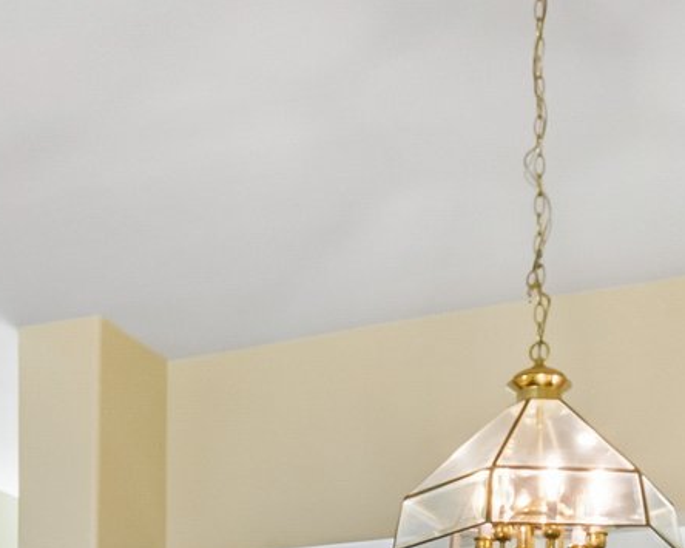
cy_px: 830
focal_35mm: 65
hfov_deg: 29.1
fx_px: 1317
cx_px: 398
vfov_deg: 20.1
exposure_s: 1/8
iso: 400
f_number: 8
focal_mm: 10
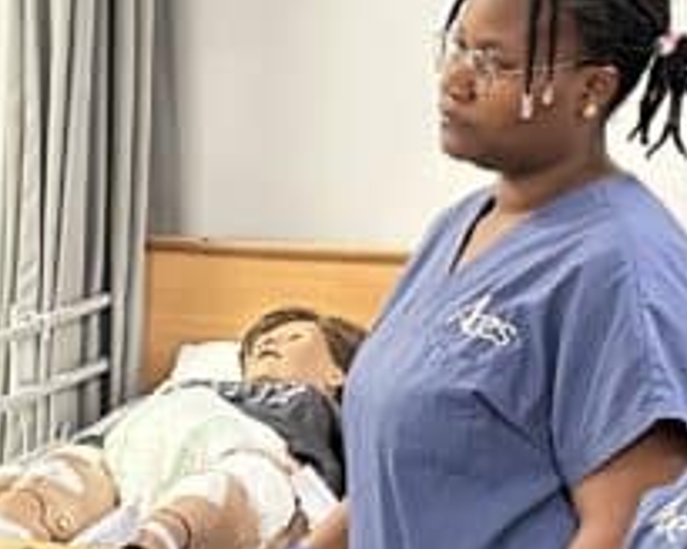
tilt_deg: -18.0
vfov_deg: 12.9
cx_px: -168
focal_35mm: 117
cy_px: 636
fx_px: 2379
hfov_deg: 15.7
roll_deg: +1.2
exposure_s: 1/60
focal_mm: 6.86
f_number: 1.78
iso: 500
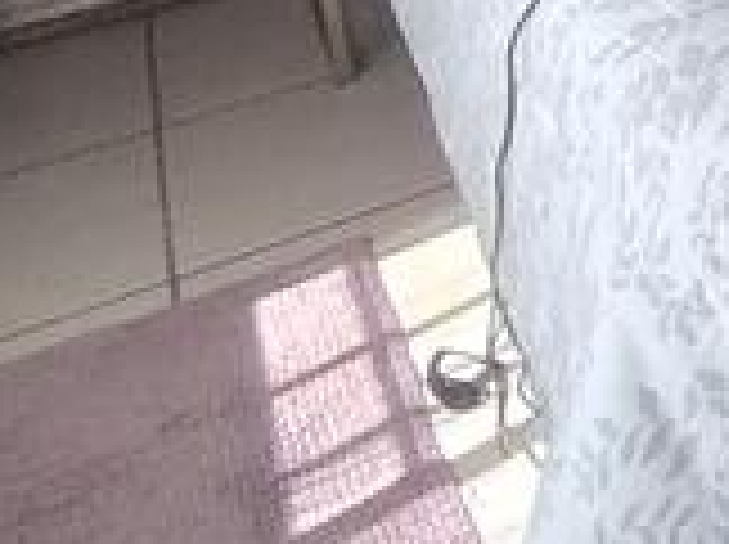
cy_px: -535
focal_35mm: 84
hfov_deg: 15.0
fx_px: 1766
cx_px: 1710
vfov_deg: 14.6
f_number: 2.2
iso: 100
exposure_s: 1/306
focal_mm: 1.42
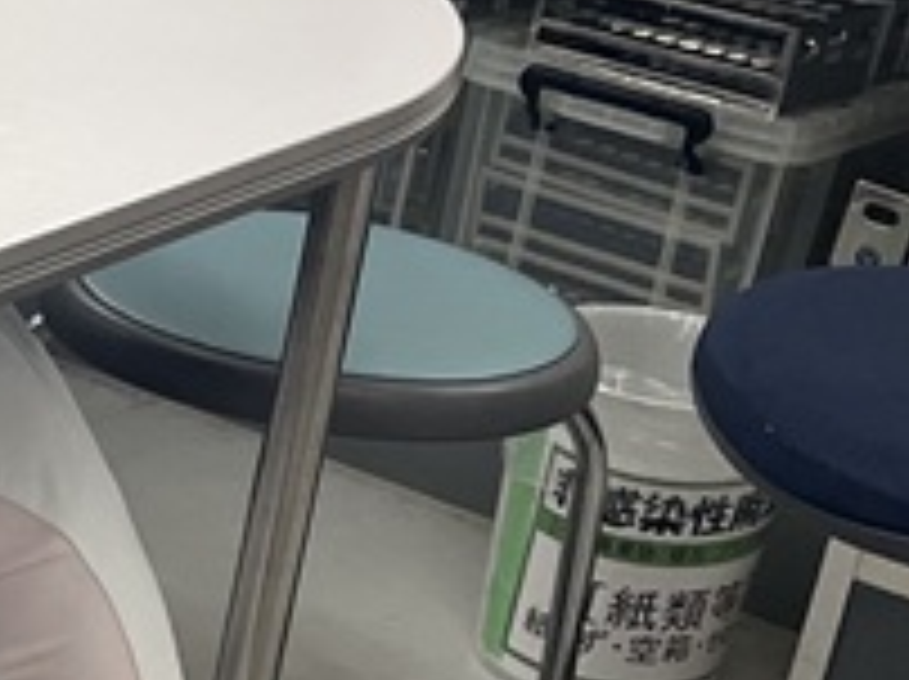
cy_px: 734
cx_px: -796
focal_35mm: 129
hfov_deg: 13.5
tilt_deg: -27.8
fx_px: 3383
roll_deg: -3.1
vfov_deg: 11.3
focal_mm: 5.1
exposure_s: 1/100
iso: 125
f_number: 1.6
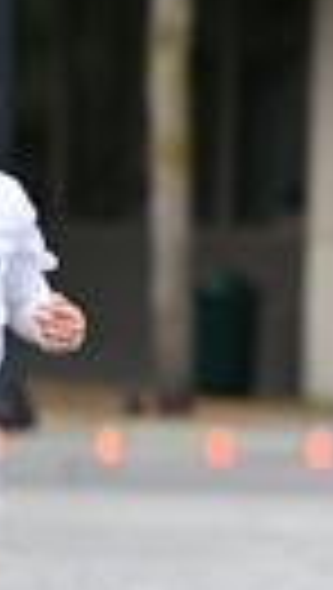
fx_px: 13723
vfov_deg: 2.5
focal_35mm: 877
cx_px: 677
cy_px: 230
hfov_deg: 1.4
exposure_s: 1/1600
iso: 640
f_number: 2.8
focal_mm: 200
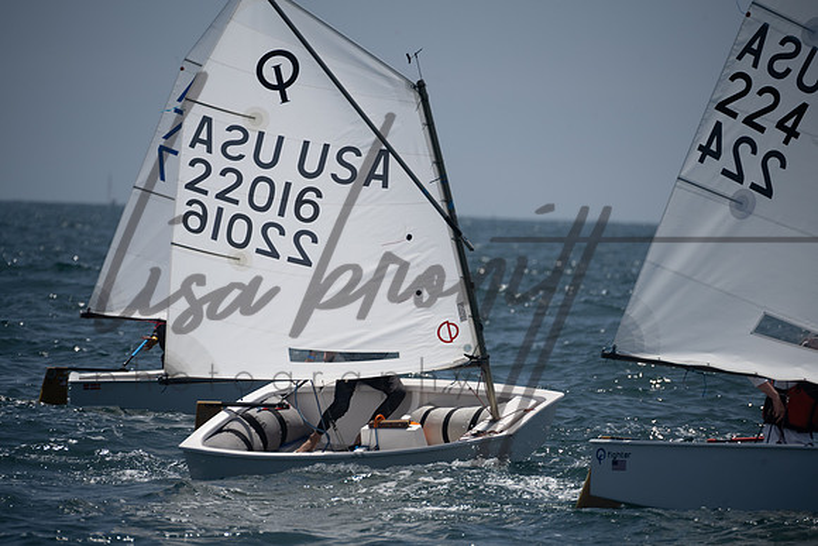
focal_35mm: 350
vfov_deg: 3.9
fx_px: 7954
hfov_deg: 5.9
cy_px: 273
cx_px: 409
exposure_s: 1/1250
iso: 250
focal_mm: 350
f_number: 8
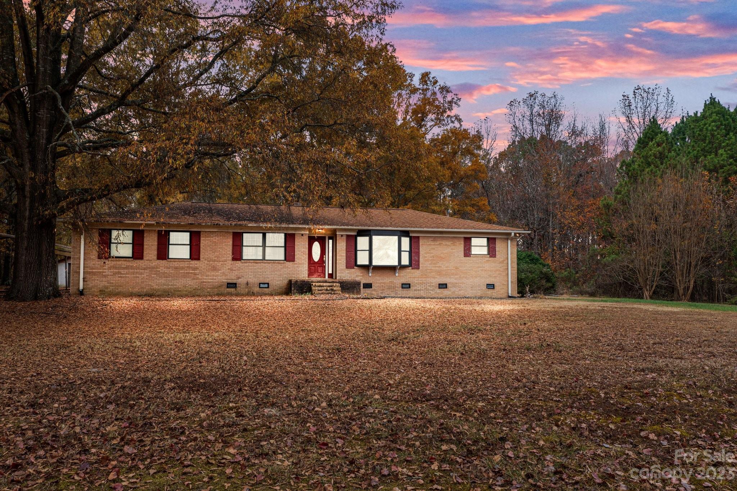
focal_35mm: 28
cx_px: 368
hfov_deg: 65.5
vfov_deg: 46.4
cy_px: 246
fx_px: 573
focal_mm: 10.26
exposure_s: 1/240
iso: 100
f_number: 5
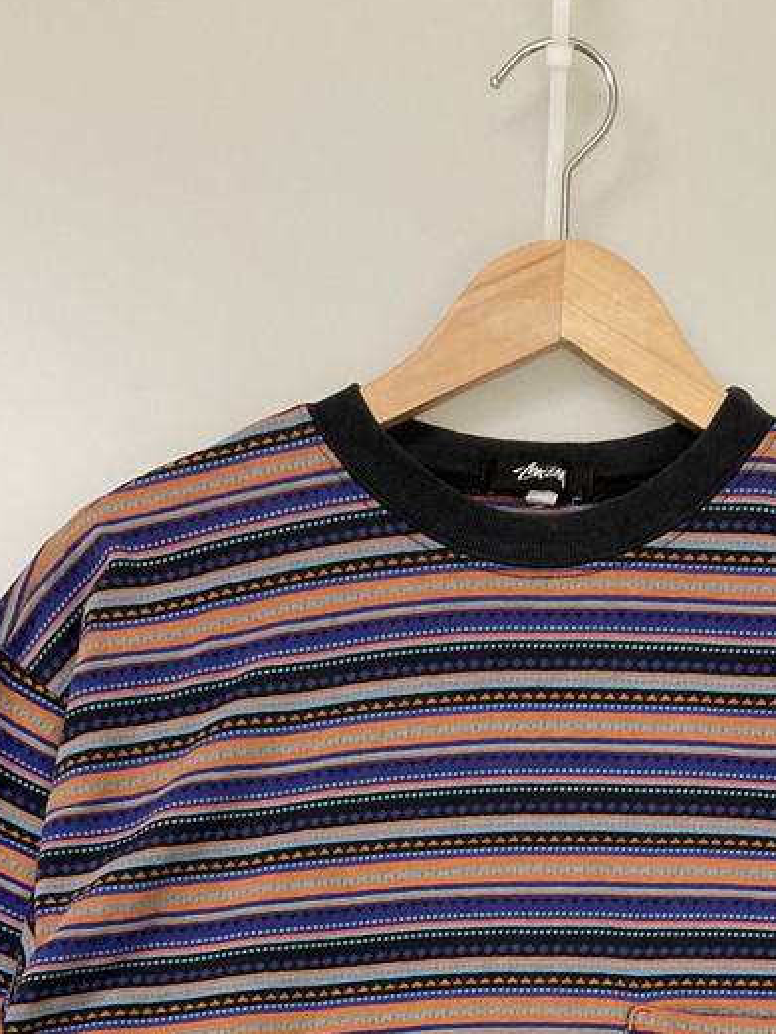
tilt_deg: -17.2
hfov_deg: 22.5
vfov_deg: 26.9
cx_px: 527
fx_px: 1942
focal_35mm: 65
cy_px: 1187
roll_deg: -1.3
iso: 100
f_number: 1.8
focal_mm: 3.99
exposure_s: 1/50
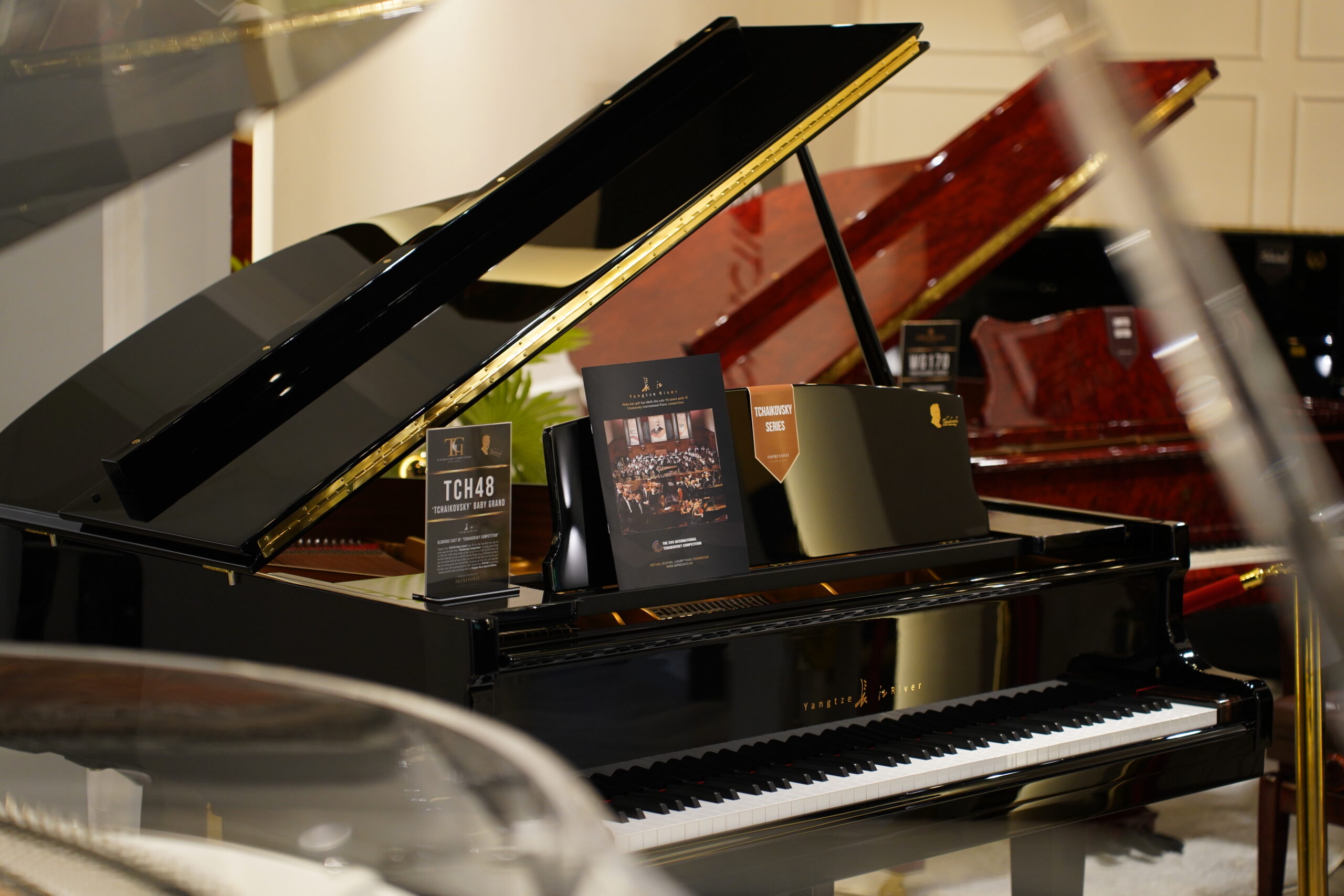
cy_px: 448
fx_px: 2800
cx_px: 672
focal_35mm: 75
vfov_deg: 18.2
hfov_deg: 27.0
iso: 1600
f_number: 2.8
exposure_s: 1/160
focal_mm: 75
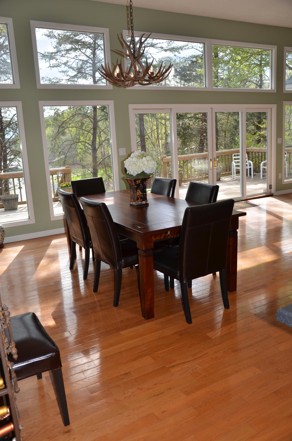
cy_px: 220
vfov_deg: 59.6
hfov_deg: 41.5
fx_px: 385
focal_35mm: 32
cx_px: 146
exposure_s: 1/250
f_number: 4
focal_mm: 21
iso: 100
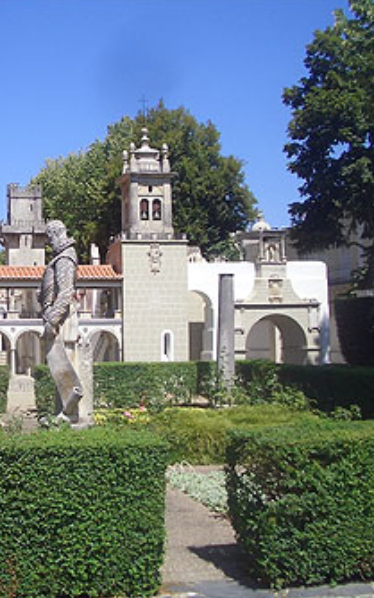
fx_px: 815
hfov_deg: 24.8
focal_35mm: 50
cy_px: 299
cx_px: 9
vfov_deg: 40.3
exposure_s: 1/500
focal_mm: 5.8
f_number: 4.3
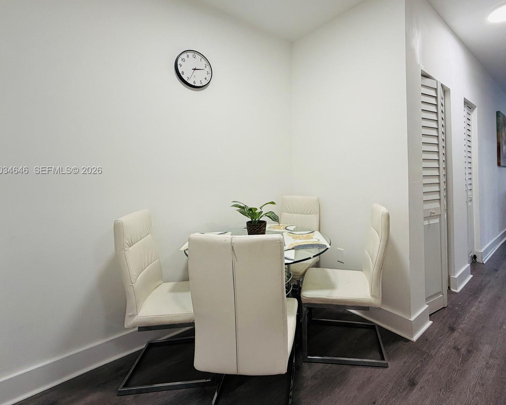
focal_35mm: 17
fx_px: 255
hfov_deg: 88.9
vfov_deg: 76.4
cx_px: 294
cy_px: 171
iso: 160
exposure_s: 1/120
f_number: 2.2
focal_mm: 2.22
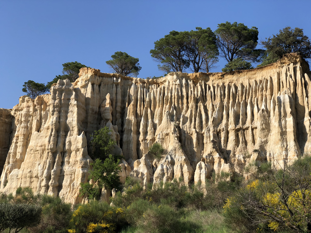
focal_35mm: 52
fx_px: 467
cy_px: 116
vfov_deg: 28.0
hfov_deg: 36.8
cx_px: 156
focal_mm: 6
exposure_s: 1/906
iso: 16
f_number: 2.4
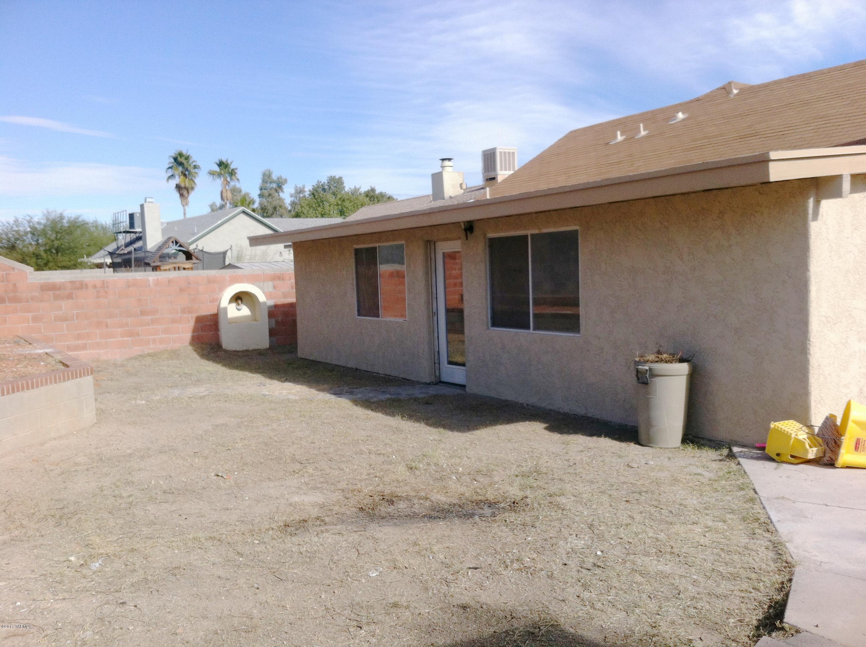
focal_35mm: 35
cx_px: 433
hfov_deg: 52.7
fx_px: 874
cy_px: 324
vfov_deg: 40.6
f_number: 2.8
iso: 80
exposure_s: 1/1207
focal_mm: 3.85
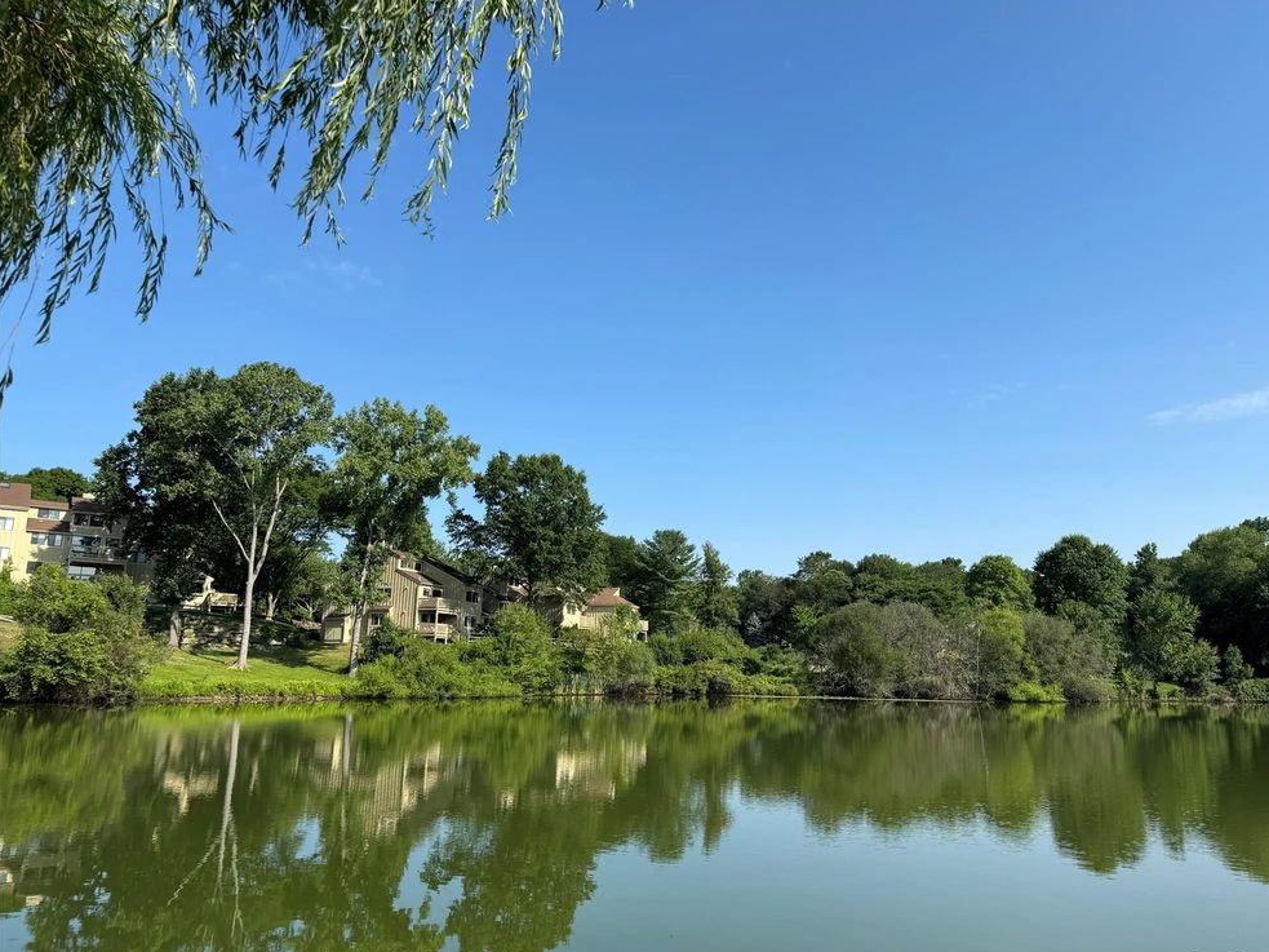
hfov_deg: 69.4
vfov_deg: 54.9
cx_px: 658
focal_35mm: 25
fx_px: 916
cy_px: 483
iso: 80
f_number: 1.78
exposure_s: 1/3597
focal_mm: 6.76
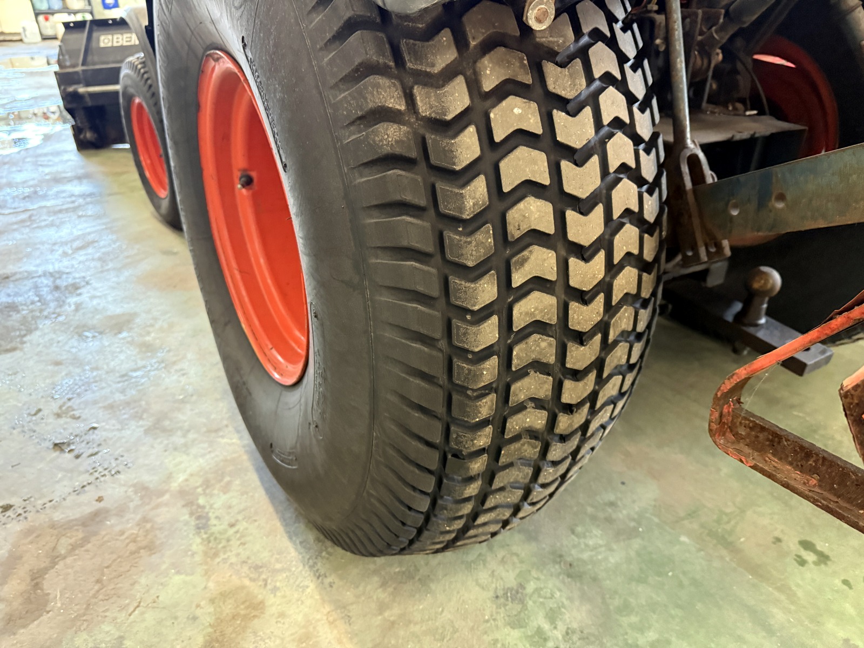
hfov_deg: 71.6
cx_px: 432
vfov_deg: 56.8
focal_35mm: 24
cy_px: 324
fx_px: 599
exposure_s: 1/50
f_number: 1.78
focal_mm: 6.76
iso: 800
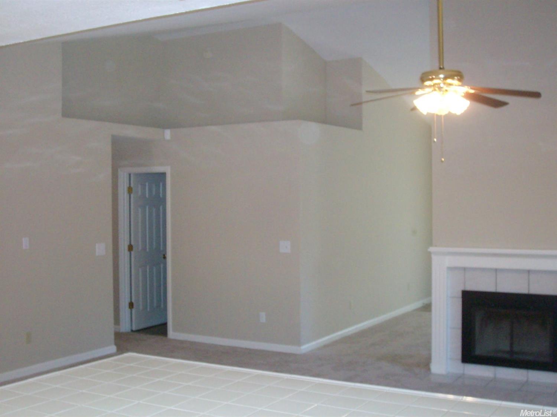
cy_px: 208
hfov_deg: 42.1
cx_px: 278
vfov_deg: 32.2
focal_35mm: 45
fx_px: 724
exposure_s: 1/47.1
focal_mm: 7.46
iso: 320
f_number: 3.1
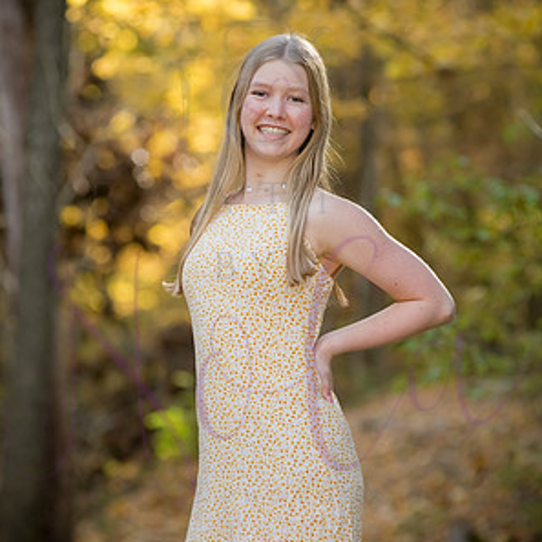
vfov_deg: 8.0
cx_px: 270
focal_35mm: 219
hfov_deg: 8.0
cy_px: 263
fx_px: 3879
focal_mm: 170
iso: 800
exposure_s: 1/320
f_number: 5
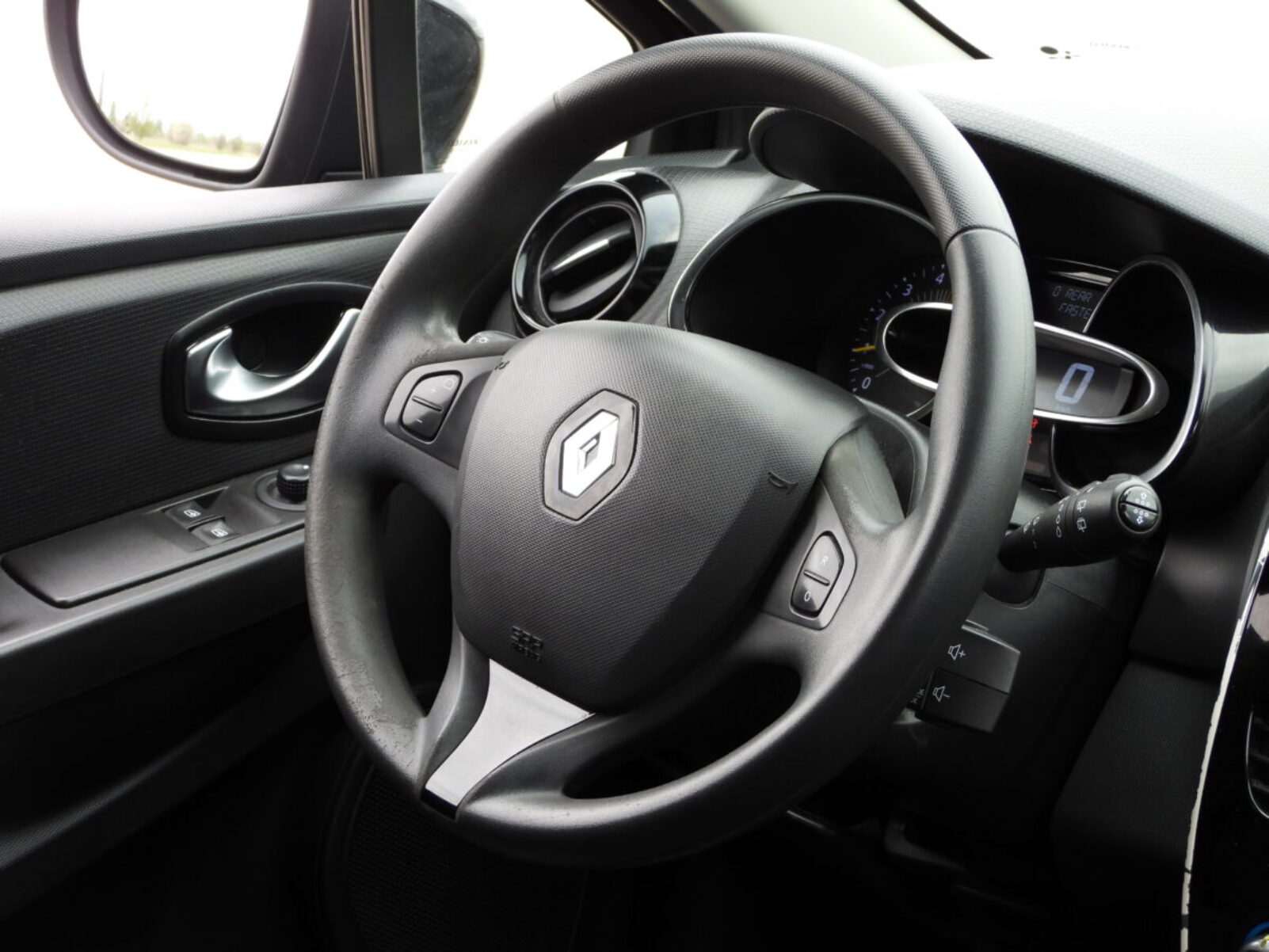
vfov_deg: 17.4
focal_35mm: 85
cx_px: 634
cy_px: 476
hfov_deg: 23.0
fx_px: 3117
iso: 200
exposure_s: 1/60
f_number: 3.5
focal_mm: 15.3
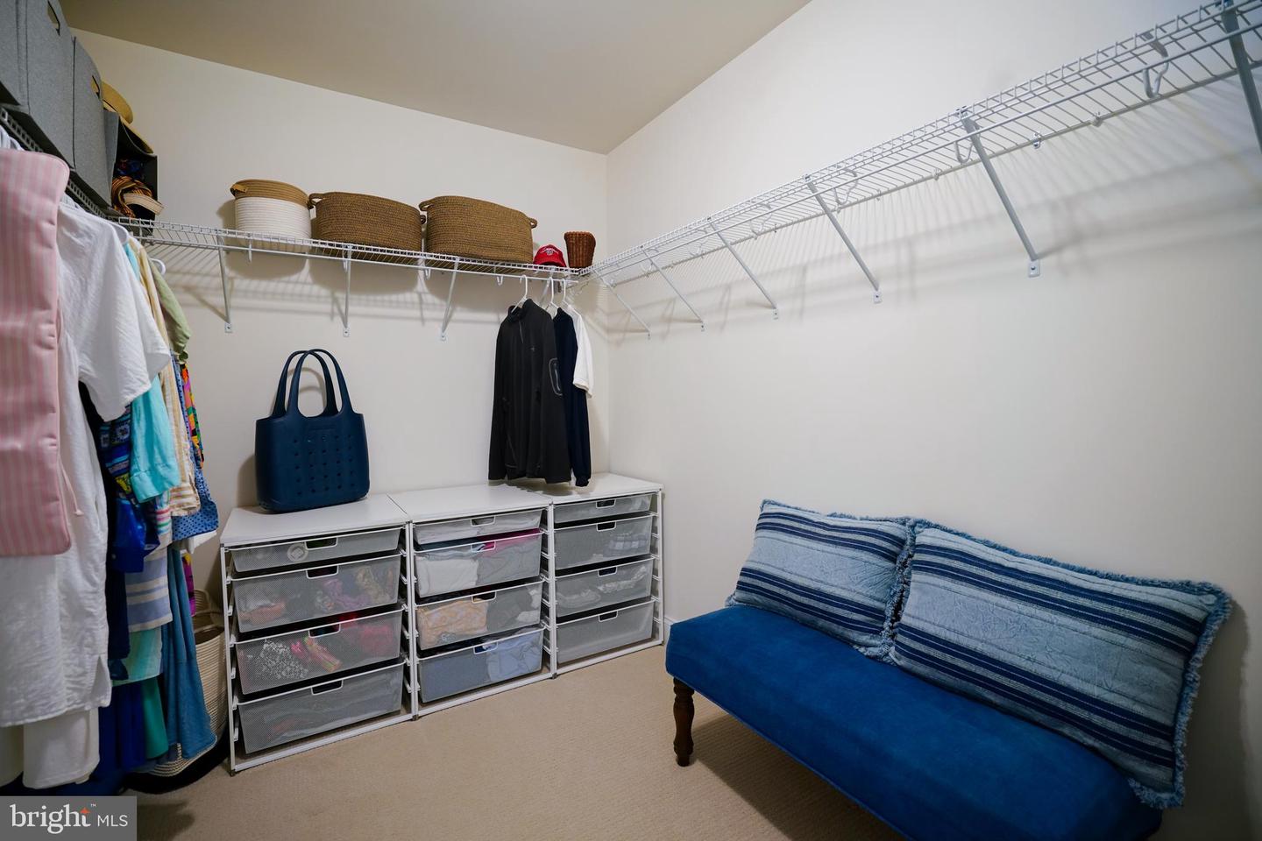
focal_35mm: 16
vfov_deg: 73.7
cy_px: 420
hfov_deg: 96.7
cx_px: 631
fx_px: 561
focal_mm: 16
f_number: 4
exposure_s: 1/30
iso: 1000
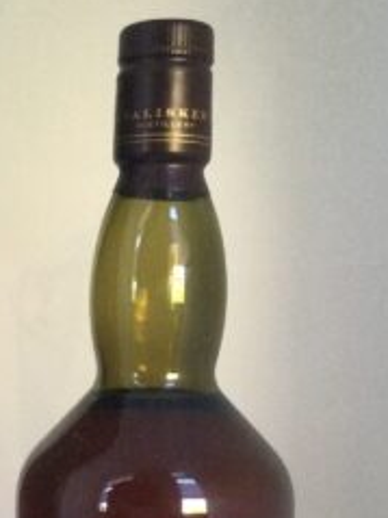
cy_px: 472
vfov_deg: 22.9
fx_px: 1242
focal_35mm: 83
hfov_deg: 17.3
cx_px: -22
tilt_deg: -6.4
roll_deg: +0.3
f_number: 2.4
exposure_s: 1/33
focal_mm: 3.3
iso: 160
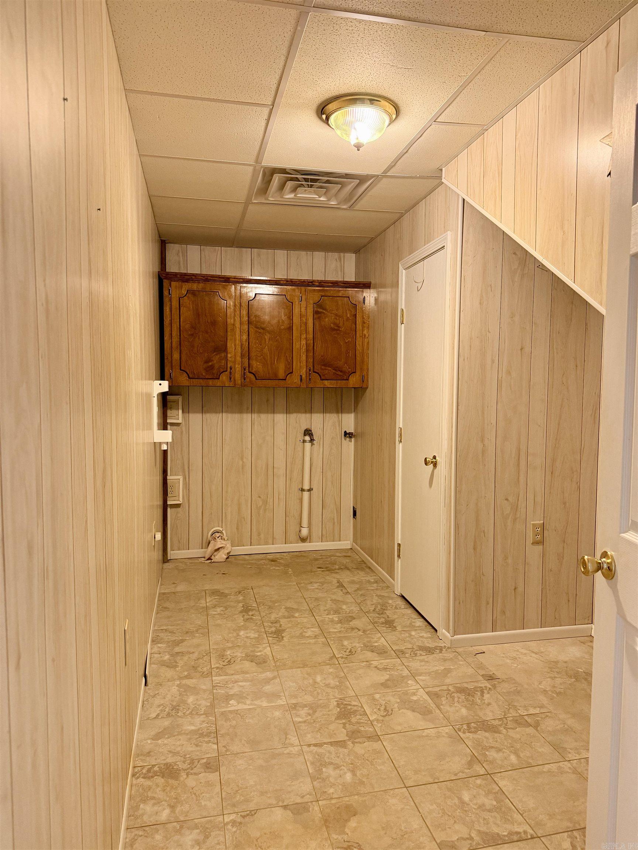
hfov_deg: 56.8
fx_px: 590
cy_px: 425
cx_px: 319
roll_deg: -0.6
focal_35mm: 24
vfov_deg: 71.6
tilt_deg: -4.2
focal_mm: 6.76
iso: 320
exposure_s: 1/60
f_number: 1.78
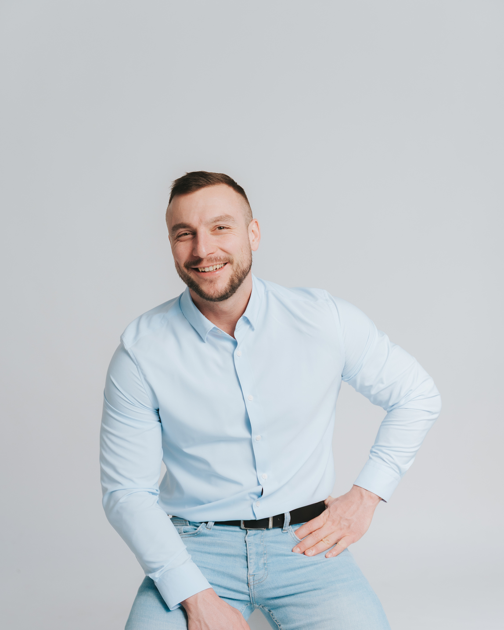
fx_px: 1026
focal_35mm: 55
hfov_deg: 27.6
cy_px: 378
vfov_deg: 34.0
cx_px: 252
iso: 320
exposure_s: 1/125
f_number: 3.2
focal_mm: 48
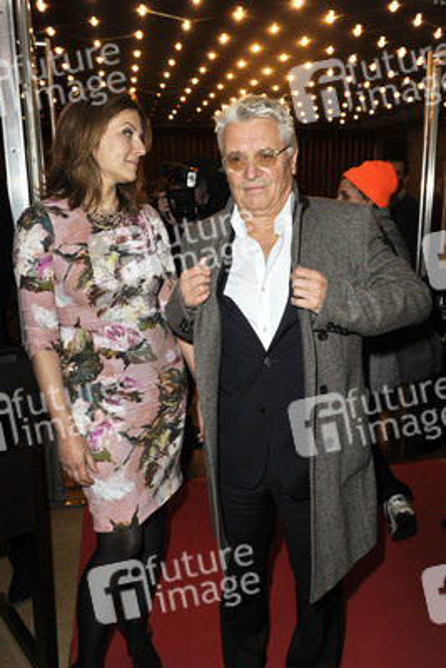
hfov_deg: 38.9
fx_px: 631
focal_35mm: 34
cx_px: 223
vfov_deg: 55.8
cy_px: 334
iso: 1000
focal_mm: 34
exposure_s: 1/60
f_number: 5.6
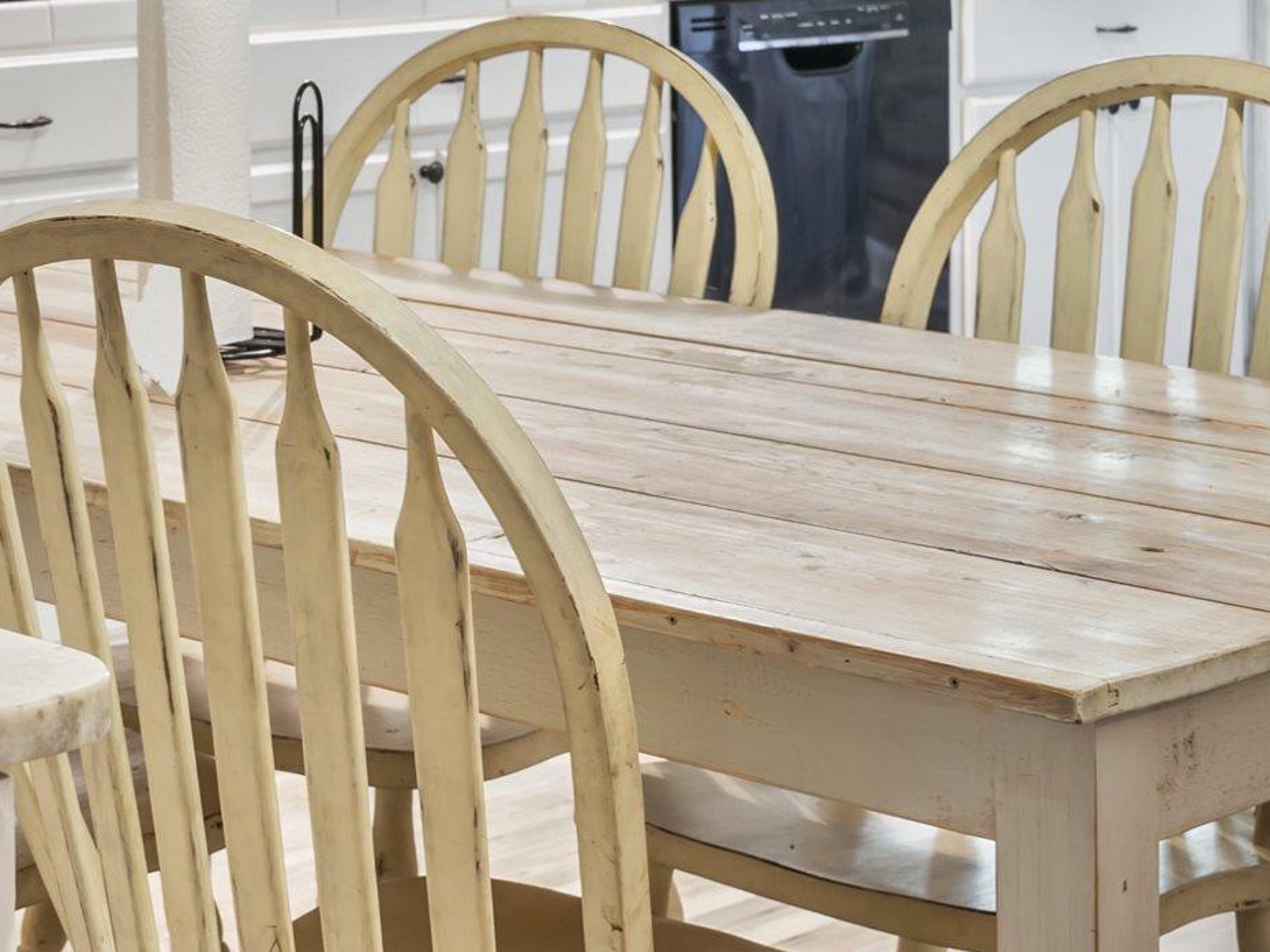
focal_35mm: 92
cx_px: 341
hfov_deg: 21.2
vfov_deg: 16.1
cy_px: 426
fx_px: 3375
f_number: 8
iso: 100
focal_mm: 29
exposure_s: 6
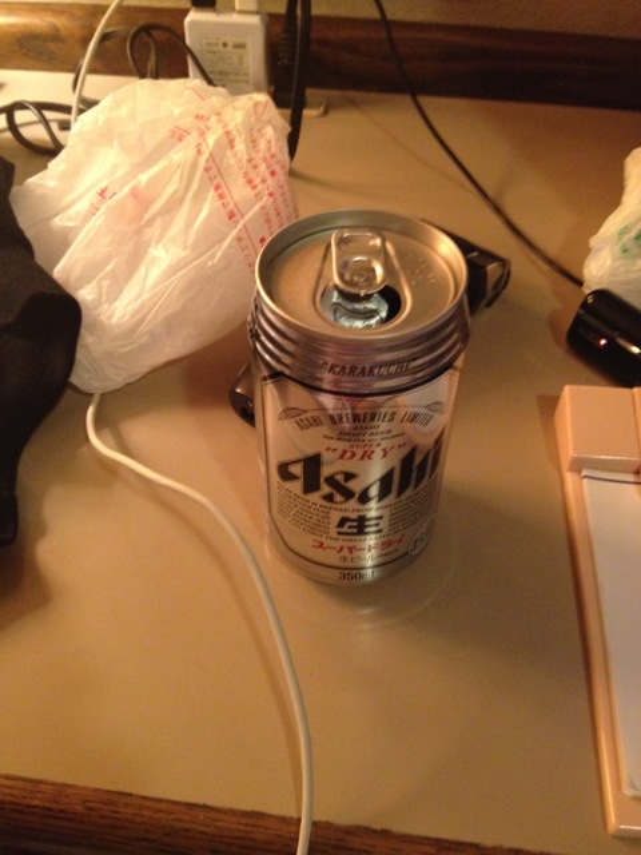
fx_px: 864
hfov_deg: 40.7
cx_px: 320
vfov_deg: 52.6
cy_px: 428
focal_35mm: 35
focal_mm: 4.28
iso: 400
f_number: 2.4
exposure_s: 1/17
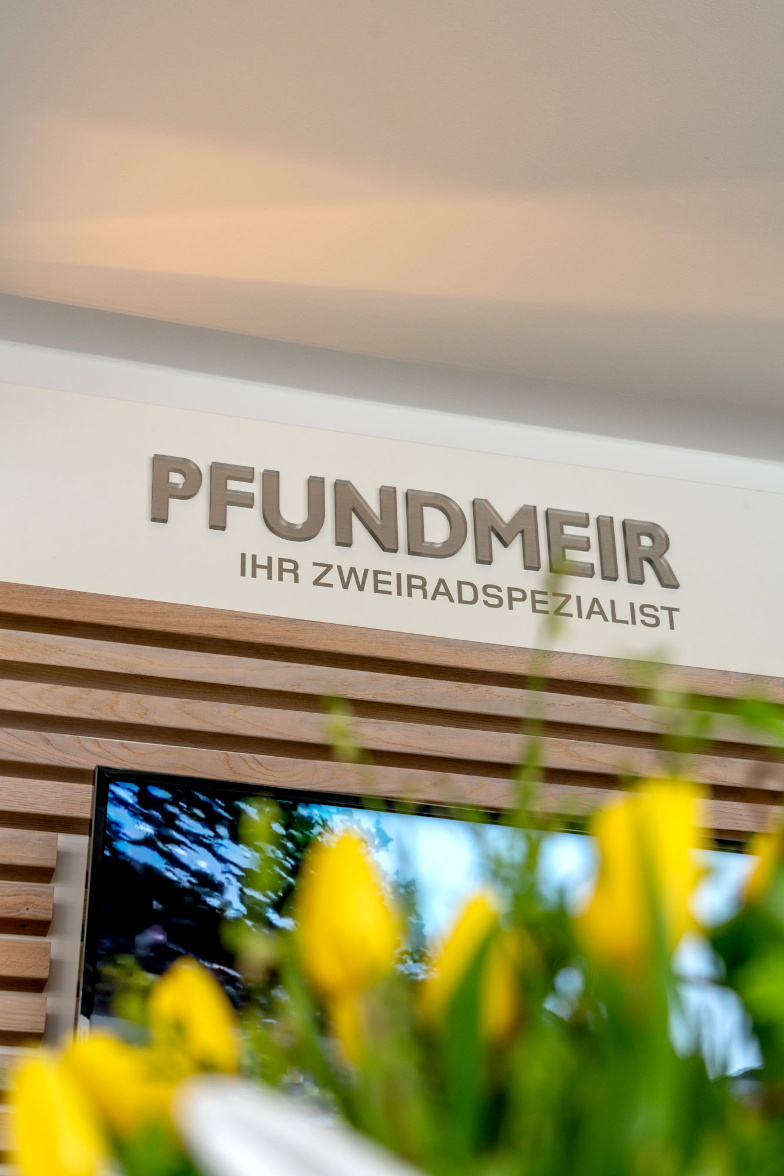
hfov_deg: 23.8
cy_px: 588
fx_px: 1861
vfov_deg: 35.0
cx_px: 392
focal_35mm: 57
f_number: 5
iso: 320
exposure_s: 1/60
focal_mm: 57
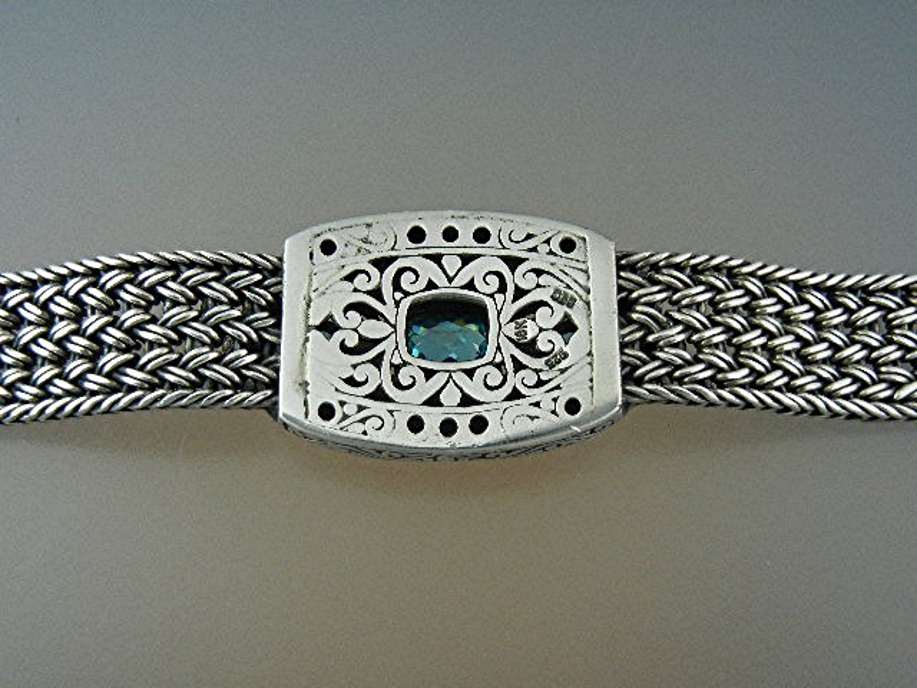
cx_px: 458
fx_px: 1563
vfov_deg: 24.8
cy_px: 344
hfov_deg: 32.7
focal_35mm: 59
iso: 400
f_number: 4
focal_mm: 10.6
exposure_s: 1/29
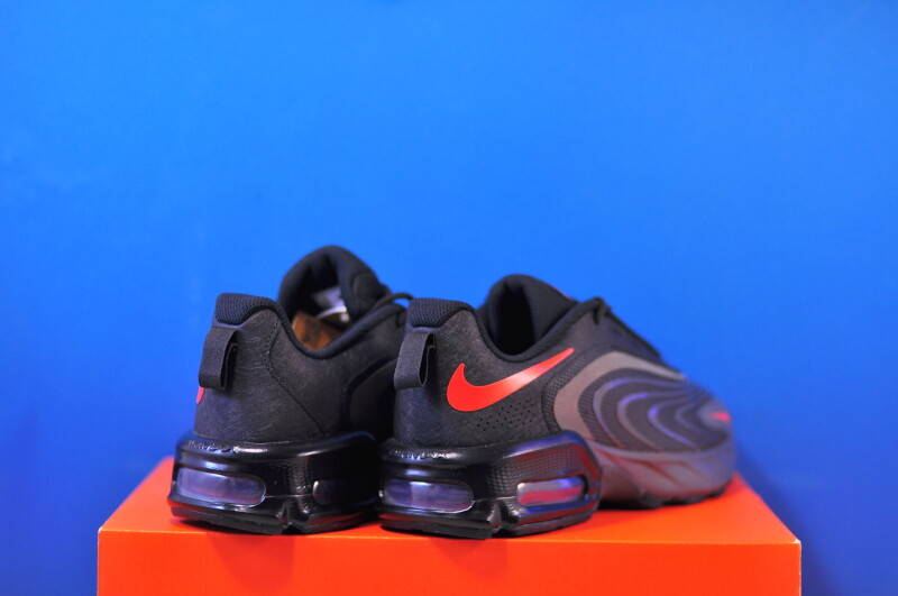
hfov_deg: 27.0
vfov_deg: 18.1
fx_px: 1868
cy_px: 298
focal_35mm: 75
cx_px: 449
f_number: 2
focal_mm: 50
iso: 250
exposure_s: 1/320
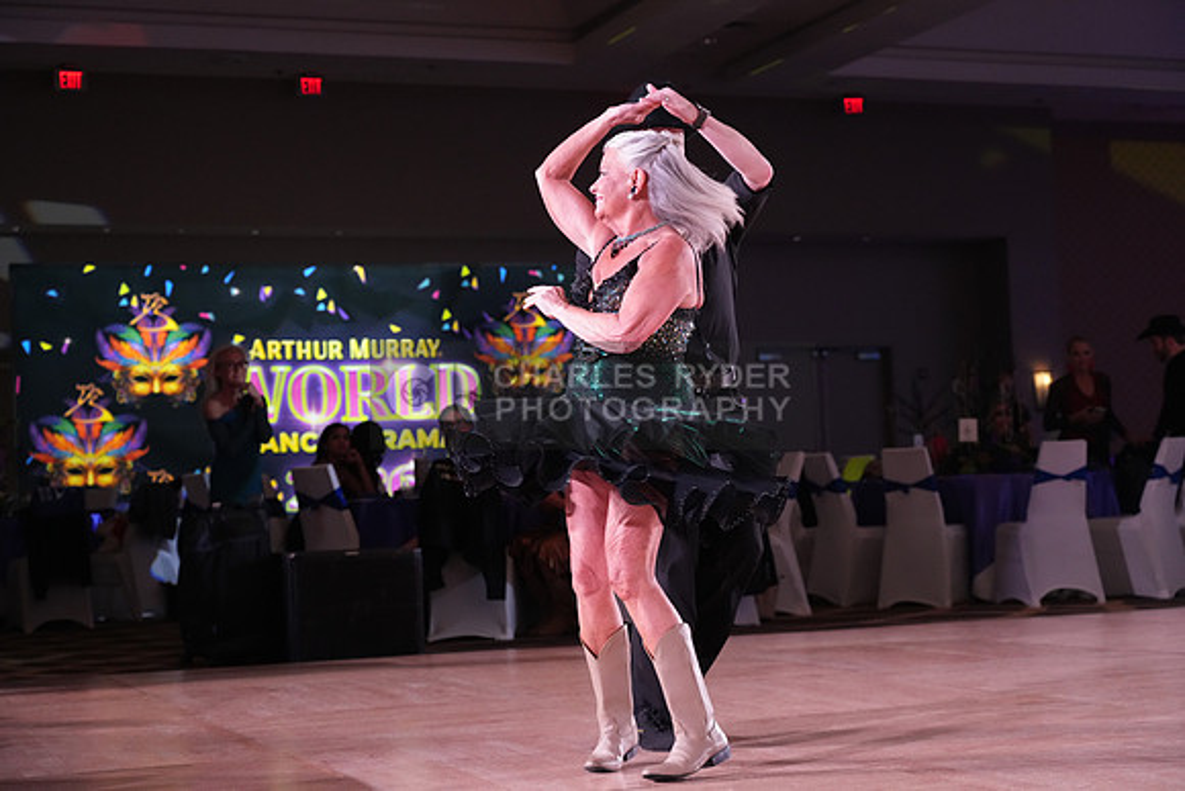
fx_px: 2041
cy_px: 396
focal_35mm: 62
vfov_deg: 21.9
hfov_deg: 32.4
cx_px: 592
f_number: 4
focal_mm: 62
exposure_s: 1/400
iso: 3200
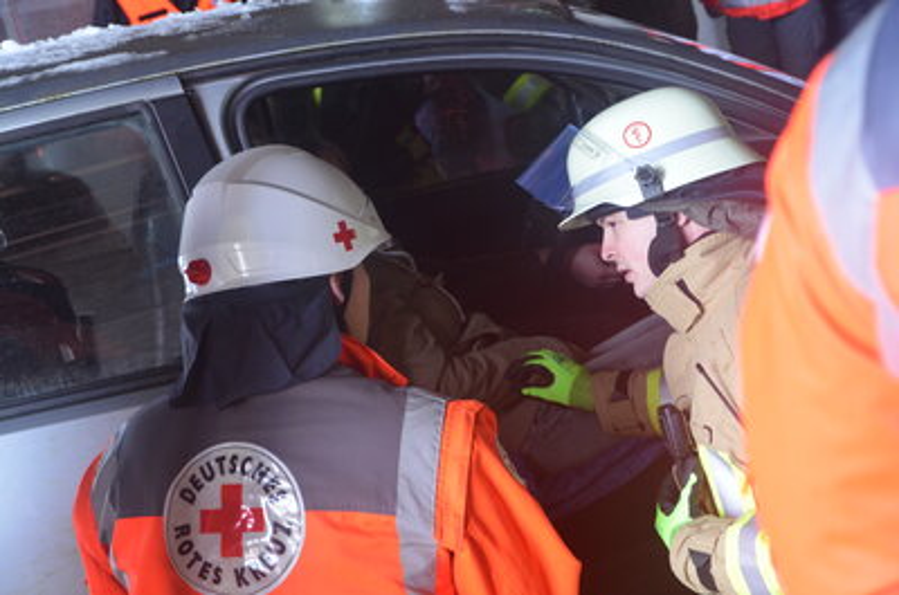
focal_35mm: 78
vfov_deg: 17.4
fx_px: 1944
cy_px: 298
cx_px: 450
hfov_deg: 26.0
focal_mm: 52
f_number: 5
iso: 800
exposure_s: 1/40
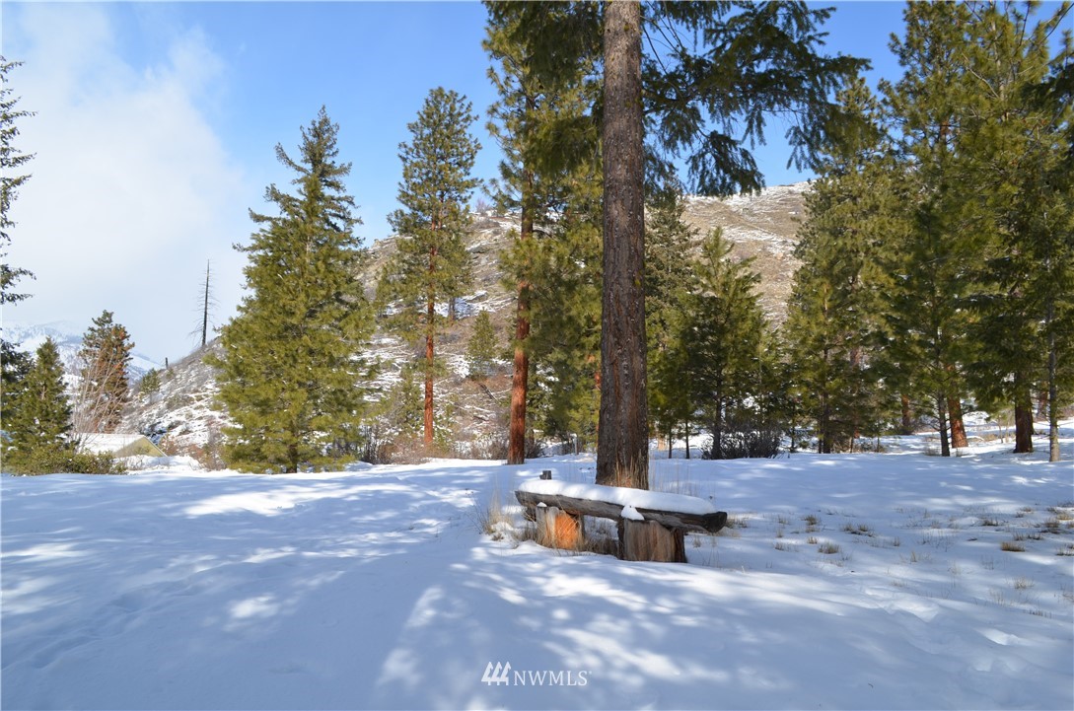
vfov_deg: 47.7
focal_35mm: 27
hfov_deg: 67.5
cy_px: 356
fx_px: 804
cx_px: 537
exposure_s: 1/250
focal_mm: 18
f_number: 8
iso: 110
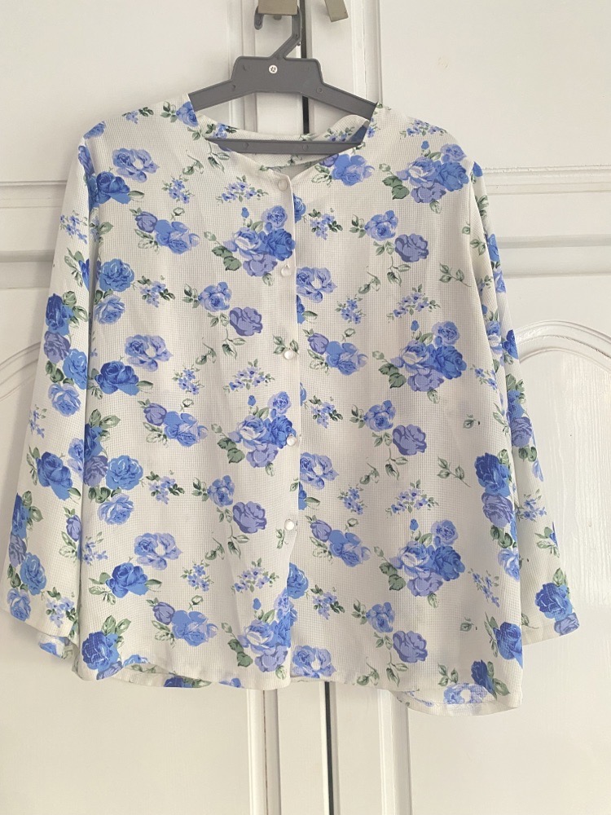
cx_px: 306
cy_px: 408
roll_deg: +0.5
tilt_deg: +3.5
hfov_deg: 53.1
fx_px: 612
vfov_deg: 67.3
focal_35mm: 26
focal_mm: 4.25
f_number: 1.8
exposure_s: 1/60
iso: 400
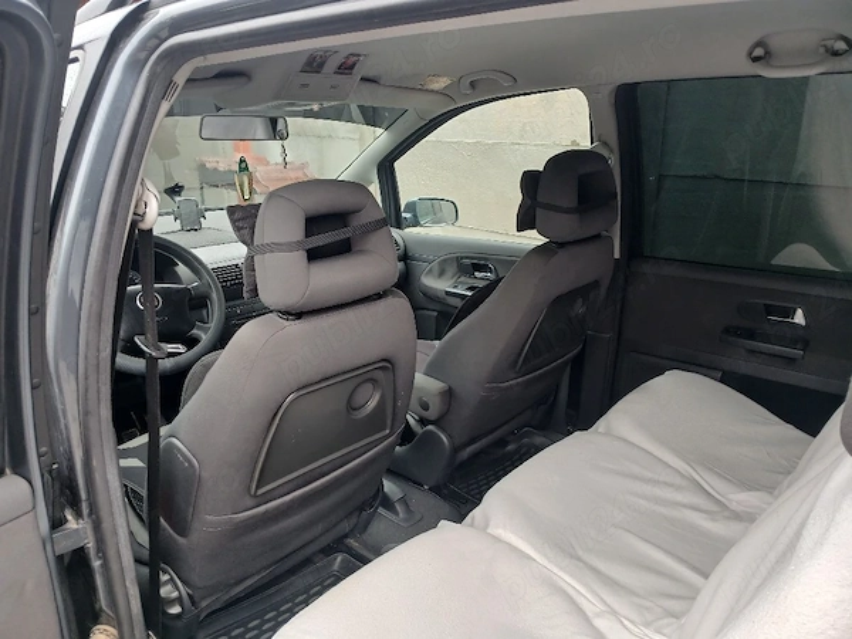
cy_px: 320
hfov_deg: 67.3
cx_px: 426
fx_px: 640
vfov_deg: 53.1
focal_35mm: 26
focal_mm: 3.98
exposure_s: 1/50.3
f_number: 1.8
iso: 40
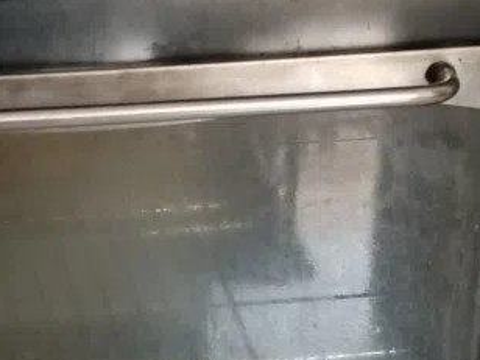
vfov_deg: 13.3
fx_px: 1525
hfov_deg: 17.8
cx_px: 146
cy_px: 321
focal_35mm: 110
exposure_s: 1/25
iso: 640
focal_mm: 5.3
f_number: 1.8
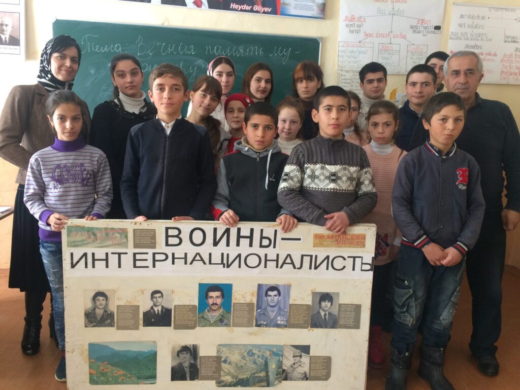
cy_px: 195
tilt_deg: -10.7
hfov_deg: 61.6
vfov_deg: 48.3
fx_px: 436
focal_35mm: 29
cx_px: 260
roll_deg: -1.6
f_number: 2.2
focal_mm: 4.15
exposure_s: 1/33
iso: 125
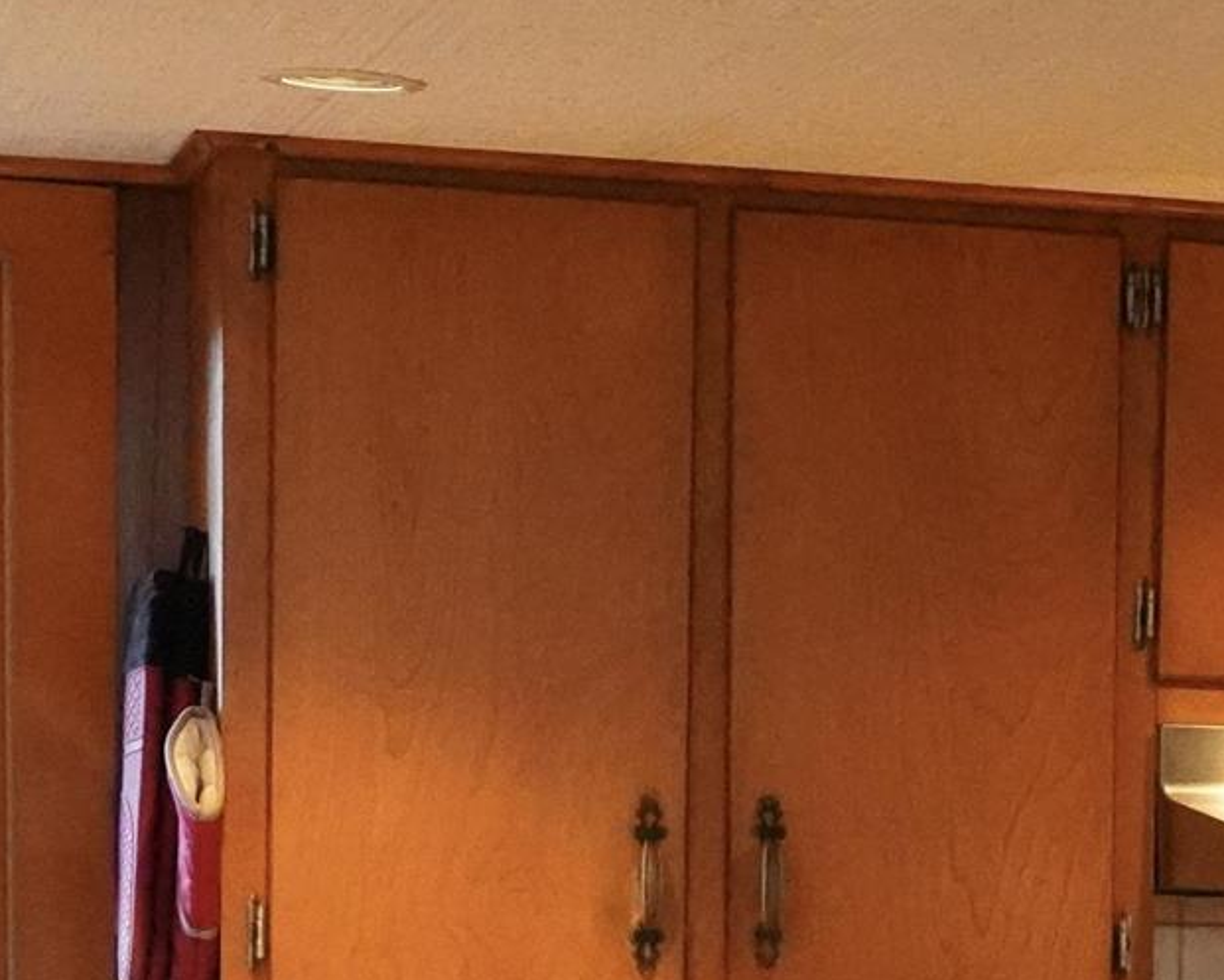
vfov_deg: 11.5
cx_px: 2030
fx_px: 4710
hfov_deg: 13.6
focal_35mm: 130
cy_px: 1400
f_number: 8
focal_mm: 28
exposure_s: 1/250
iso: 25600
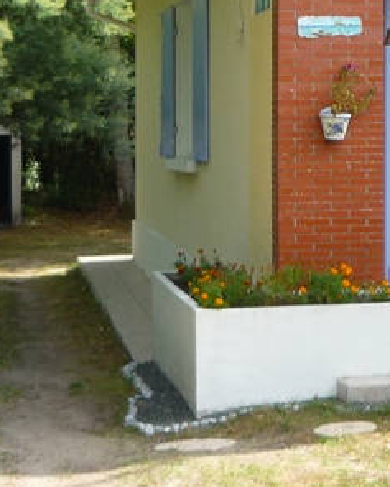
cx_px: 267
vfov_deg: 21.8
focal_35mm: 87
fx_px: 1255
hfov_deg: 17.6
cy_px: 120
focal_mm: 5.5
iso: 100
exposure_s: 1/400
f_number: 2.8
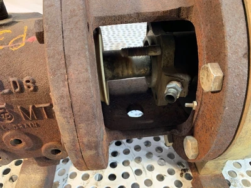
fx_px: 189
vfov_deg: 53.1
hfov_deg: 67.3
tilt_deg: -36.1
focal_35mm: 26
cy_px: 94
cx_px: 126
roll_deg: +2.3
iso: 100
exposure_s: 1/60
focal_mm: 4.25
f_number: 1.8
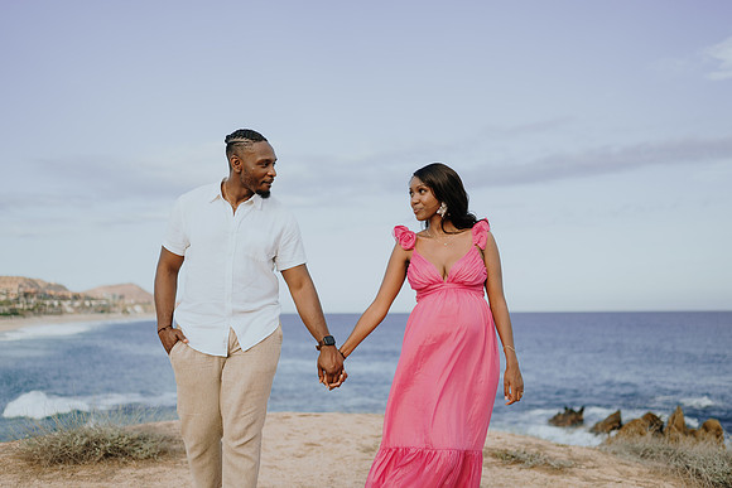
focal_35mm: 36
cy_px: 244
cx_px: 366
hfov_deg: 53.7
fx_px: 723
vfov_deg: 37.3
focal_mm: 35
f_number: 1.8
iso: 50
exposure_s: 1/800
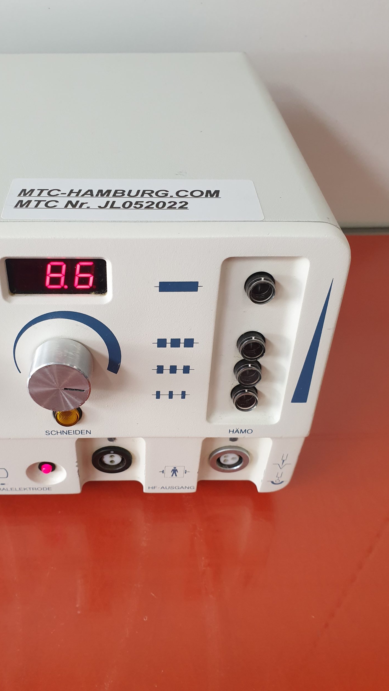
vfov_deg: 66.1
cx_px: 135
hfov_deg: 39.8
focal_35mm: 29
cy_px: 341
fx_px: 532
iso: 200
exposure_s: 1/50
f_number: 2.4
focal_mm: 4.3
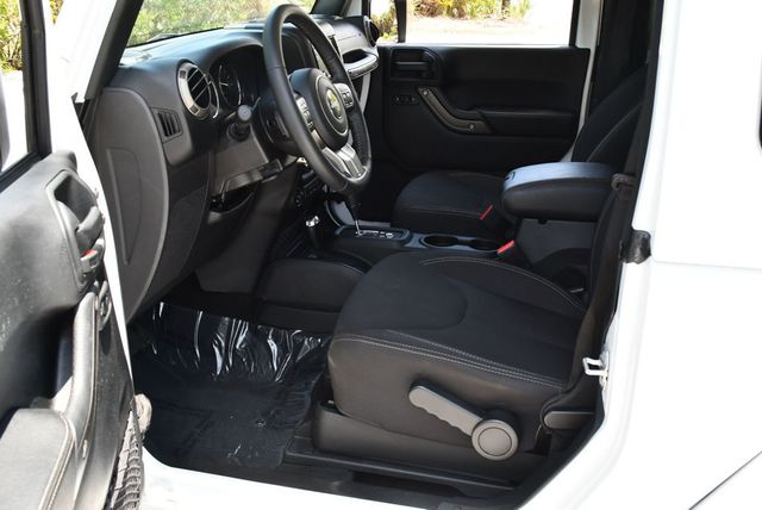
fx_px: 763
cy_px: 255
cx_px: 381
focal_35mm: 36
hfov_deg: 53.1
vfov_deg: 36.9
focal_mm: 18
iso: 320
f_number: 5.6
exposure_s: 1/250
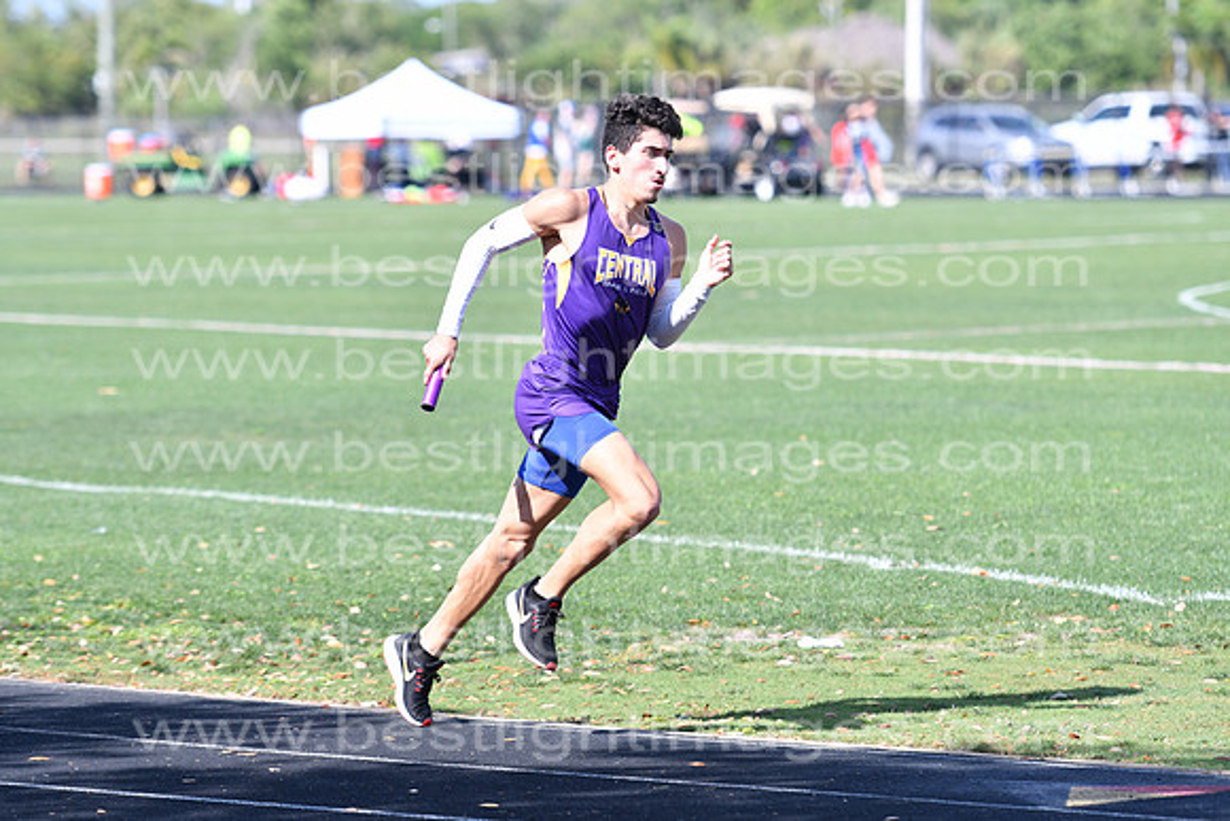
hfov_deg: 10.2
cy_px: 410
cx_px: 615
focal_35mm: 202
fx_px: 6920
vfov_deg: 6.8
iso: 200
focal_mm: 135
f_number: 4
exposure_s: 1/1250
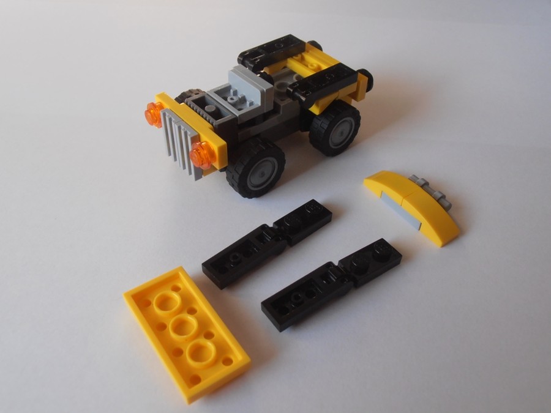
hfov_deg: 50.1
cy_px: 206
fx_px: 589
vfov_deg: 38.7
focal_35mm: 37
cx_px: 276
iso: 80
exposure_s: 1/40
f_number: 3.9
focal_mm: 6.61
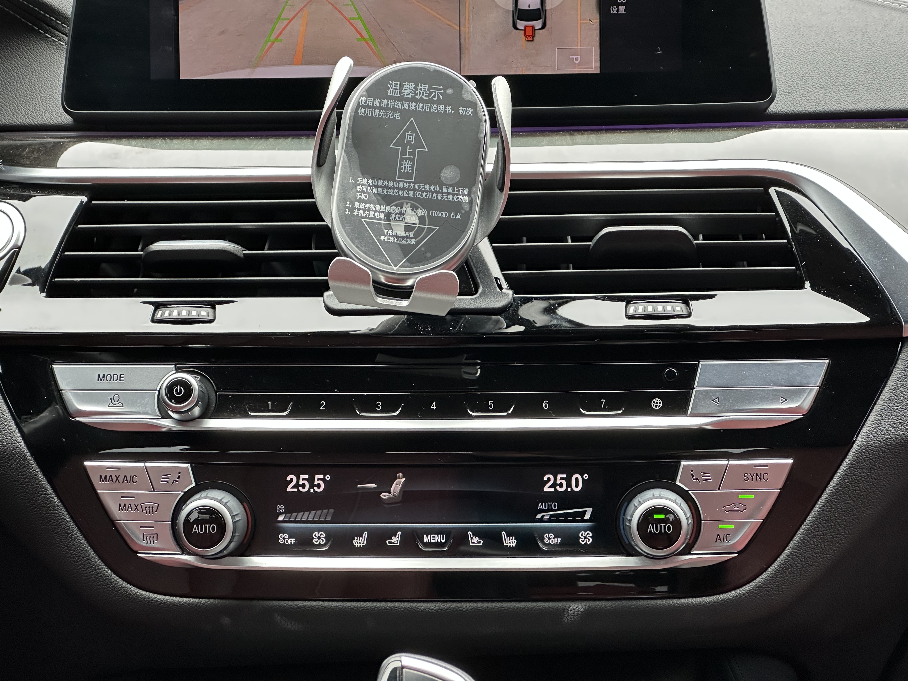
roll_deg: -0.6
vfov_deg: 19.1
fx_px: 2020
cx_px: 454
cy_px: 340
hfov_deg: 25.3
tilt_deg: -11.9
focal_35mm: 77
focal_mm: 9
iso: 200
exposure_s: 1/99
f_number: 2.8
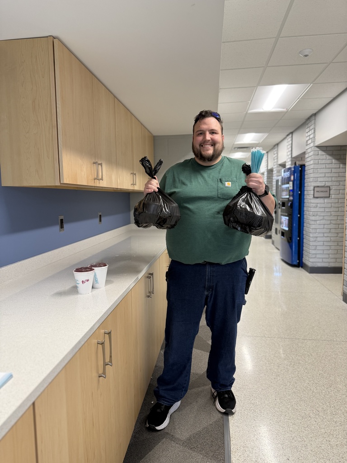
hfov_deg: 56.8
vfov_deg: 71.6
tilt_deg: -4.0
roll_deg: +1.5
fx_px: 321
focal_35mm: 24
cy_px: 232
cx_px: 174
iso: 125
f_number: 1.78
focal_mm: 6.76
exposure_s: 1/60
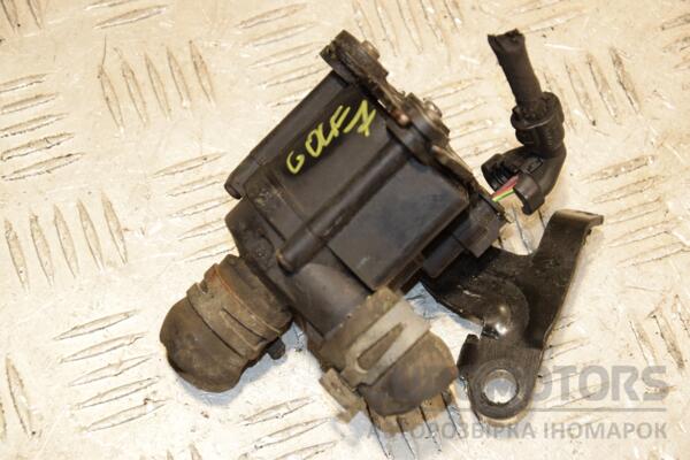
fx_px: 1897
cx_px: 345
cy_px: 230
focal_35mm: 99
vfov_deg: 13.8
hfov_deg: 20.6
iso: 800
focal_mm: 66
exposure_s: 1/200
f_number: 6.3
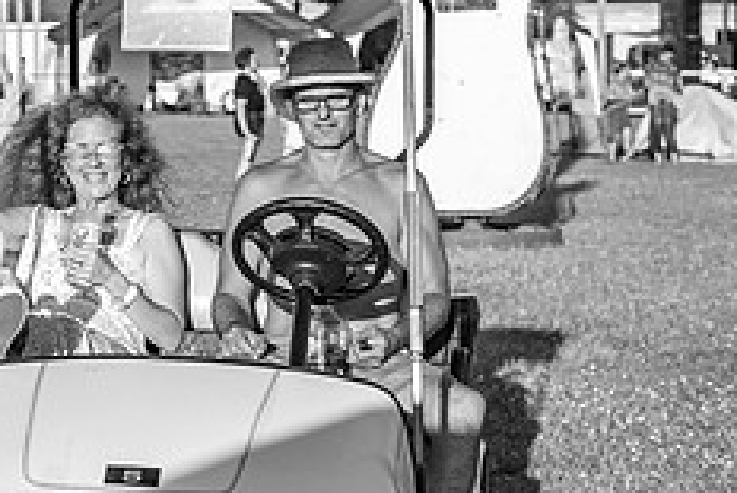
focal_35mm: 125
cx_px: -38
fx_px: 2561
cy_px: 145
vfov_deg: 11.0
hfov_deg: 16.0
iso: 100
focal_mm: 50
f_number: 4.5
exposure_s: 1/400
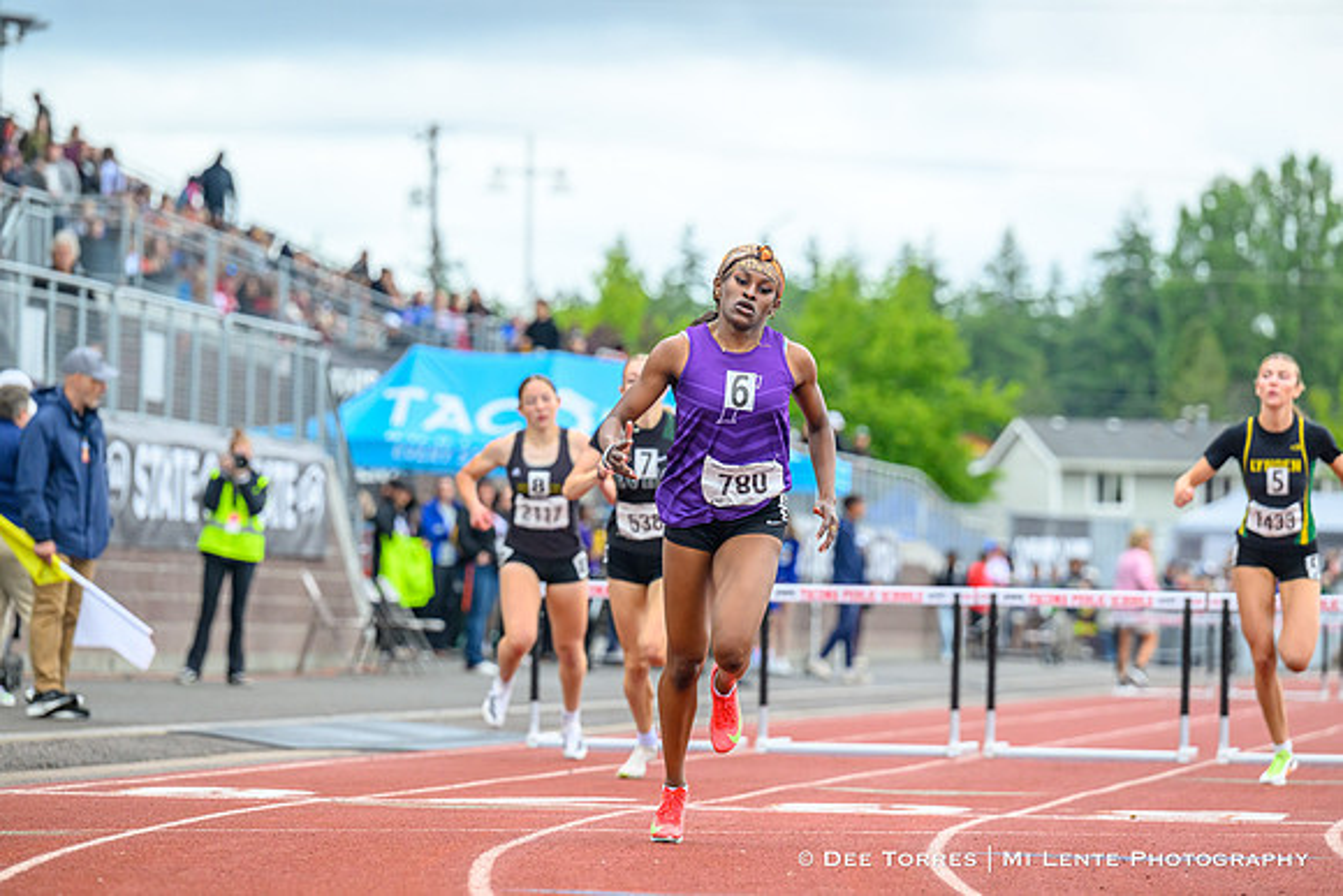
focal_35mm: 180
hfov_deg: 11.4
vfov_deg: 7.6
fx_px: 6716
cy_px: 448
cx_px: 672
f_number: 4.5
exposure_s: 1/1600
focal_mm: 180
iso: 1250
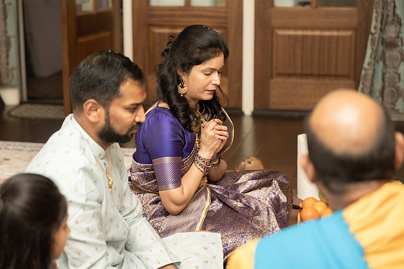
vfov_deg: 18.0
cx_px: 196
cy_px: 135
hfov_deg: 26.7
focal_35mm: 76
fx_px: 850
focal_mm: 72
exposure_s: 1/200
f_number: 2.8
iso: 500
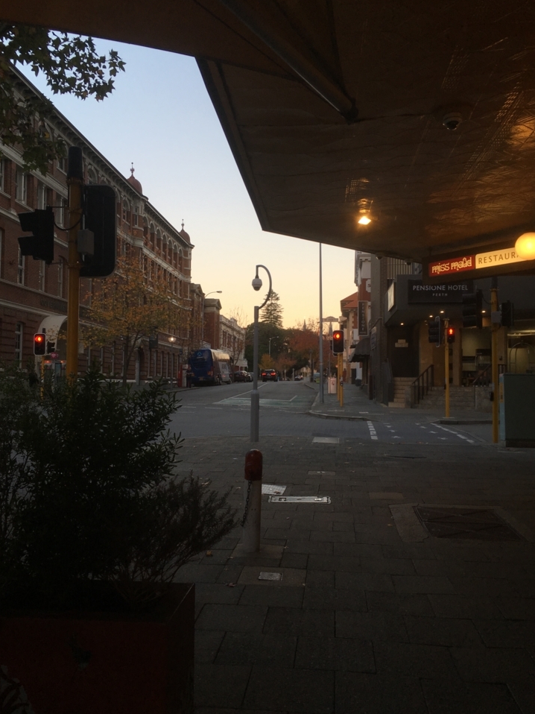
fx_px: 639
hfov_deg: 45.4
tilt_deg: +2.5
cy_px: 353
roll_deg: -0.6
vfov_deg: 58.4
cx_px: 257
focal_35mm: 31
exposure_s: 1/100
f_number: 2.2
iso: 25
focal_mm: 4.15
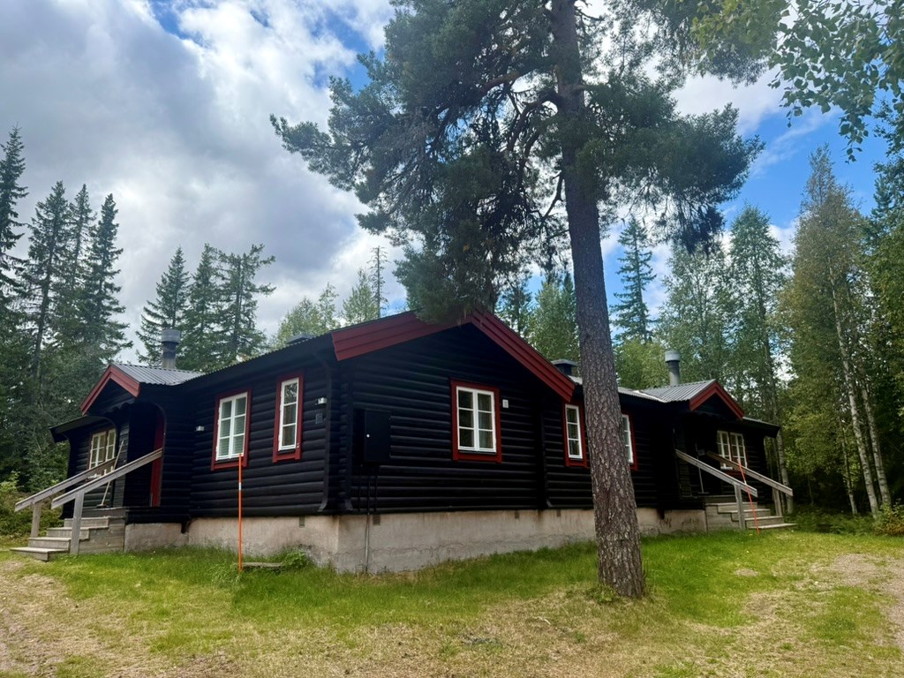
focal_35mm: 24
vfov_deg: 56.8
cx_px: 452
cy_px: 339
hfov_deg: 71.6
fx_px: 627
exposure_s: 1/2907
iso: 100
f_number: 1.78
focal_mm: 6.76
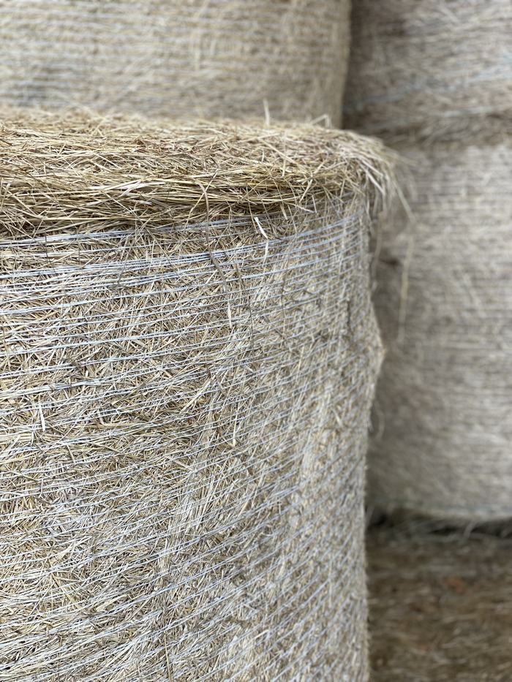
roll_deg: +1.3
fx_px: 1025
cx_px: 256
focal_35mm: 52
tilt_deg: -9.2
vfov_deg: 36.8
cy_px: 341
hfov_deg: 28.0
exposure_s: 1/122
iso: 25
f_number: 2
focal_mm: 6
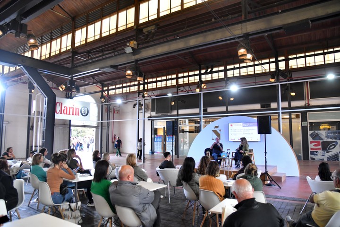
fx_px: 227
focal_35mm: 24
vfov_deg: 53.1
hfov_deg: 73.7
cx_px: 170
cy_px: 114
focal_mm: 24
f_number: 4
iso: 2000
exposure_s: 1/125
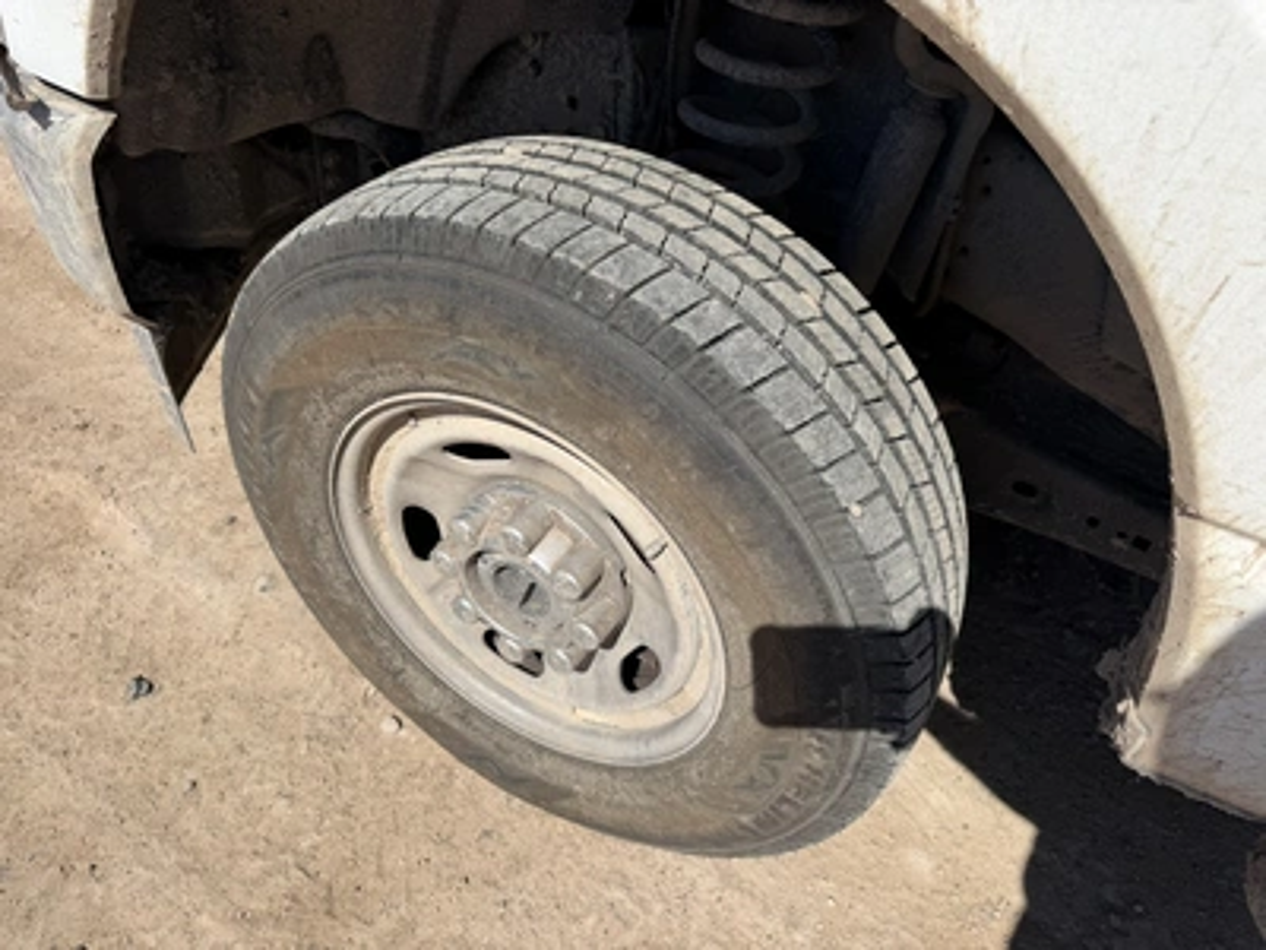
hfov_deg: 71.6
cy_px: 475
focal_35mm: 24
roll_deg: -5.4
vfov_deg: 56.8
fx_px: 878
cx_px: 633
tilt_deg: -43.0
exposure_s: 1/6711
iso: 80
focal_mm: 6.76
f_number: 1.78
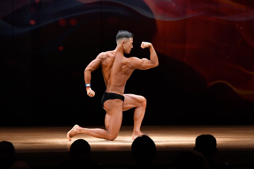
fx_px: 1693
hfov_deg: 8.6
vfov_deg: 5.7
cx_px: 127
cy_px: 84
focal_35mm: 240
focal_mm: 160
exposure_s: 1/400
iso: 4000
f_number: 5.6
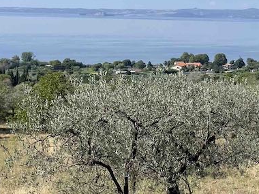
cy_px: 54
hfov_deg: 21.3
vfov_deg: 17.9
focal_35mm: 82
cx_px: 348
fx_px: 614
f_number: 1.6
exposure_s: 1/3861
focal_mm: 4.2
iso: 32
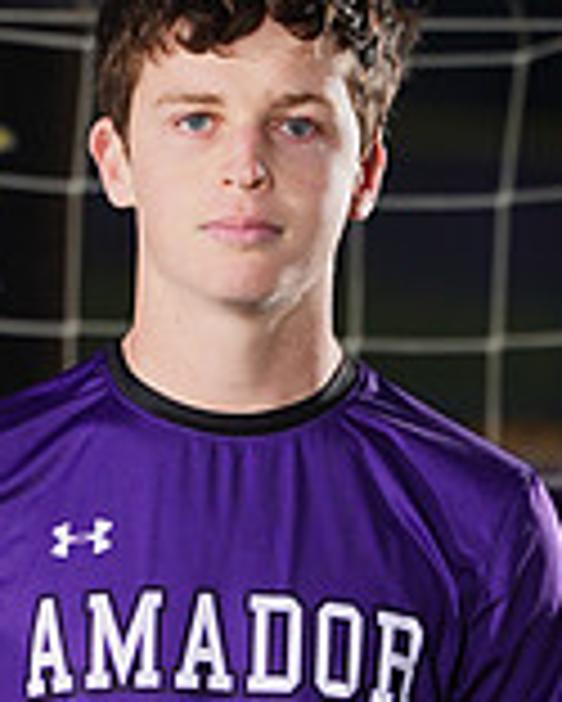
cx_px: 128
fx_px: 26836
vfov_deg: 1.5
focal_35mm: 1292
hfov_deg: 1.2
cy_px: 945
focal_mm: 370
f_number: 7.1
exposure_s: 1/200
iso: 200
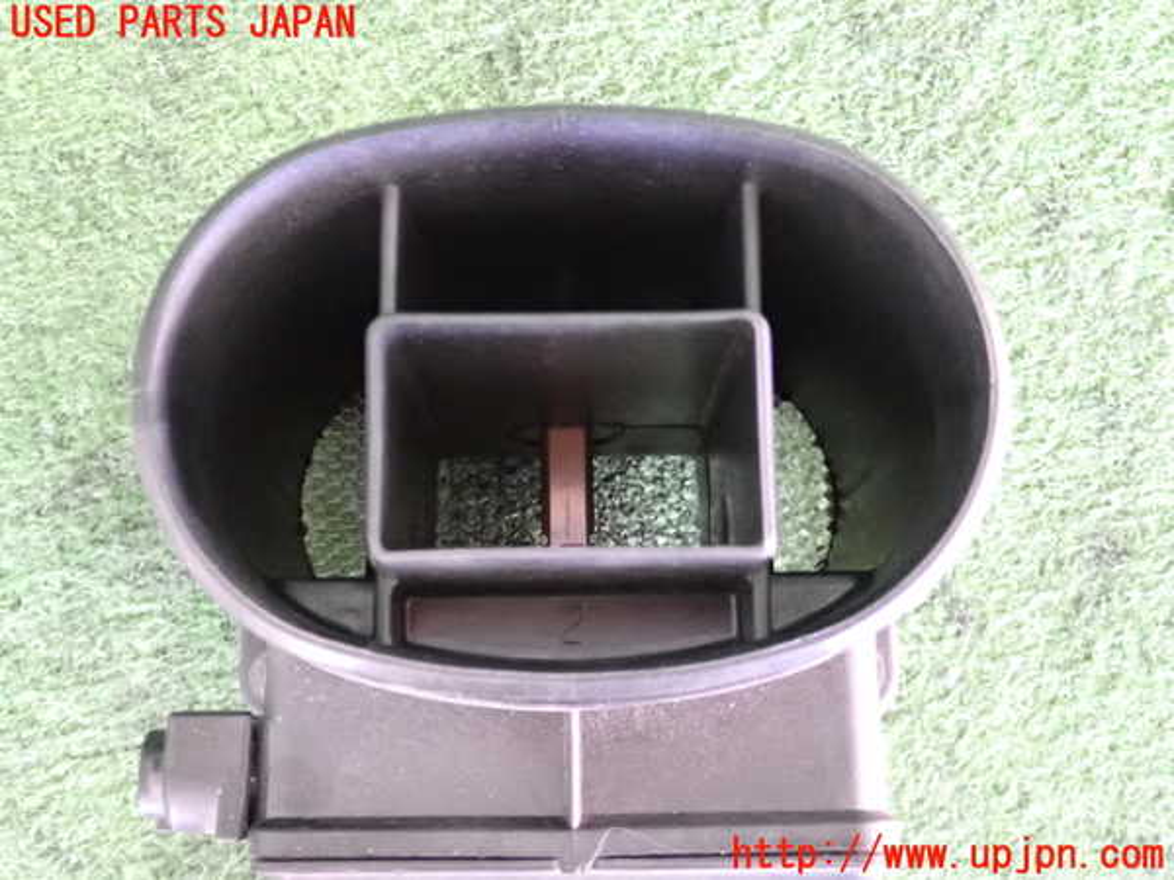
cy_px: 440
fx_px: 1594
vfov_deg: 30.9
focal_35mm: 47
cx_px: 587
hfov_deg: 40.4
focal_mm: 8.4
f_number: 3.1
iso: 5000
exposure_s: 1/80
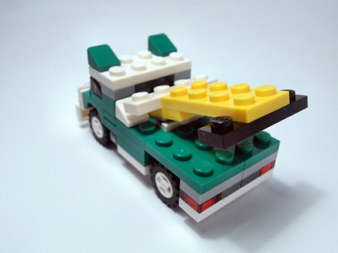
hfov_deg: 50.1
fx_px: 361
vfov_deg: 38.7
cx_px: 169
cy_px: 126
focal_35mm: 37
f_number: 3.9
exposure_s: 1/80
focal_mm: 6.61
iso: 80
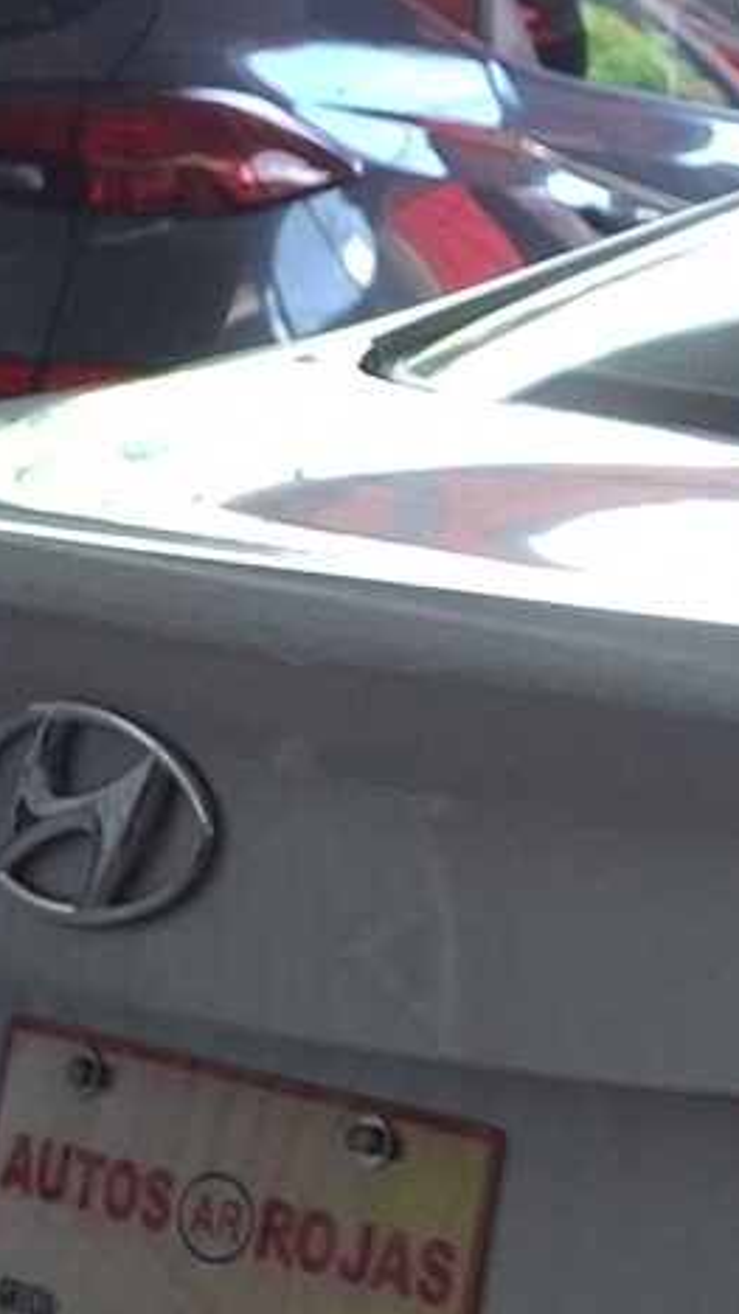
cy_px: 1833
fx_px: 5194
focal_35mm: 149
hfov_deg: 6.6
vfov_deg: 13.7
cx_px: 2844
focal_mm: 4.69
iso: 160
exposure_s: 1/120
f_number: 1.8
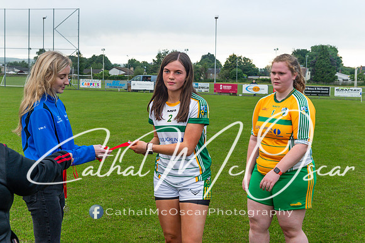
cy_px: 122
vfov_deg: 26.0
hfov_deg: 38.2
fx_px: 527
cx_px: 182
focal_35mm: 52
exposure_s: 1/100
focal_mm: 52
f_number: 5
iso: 900
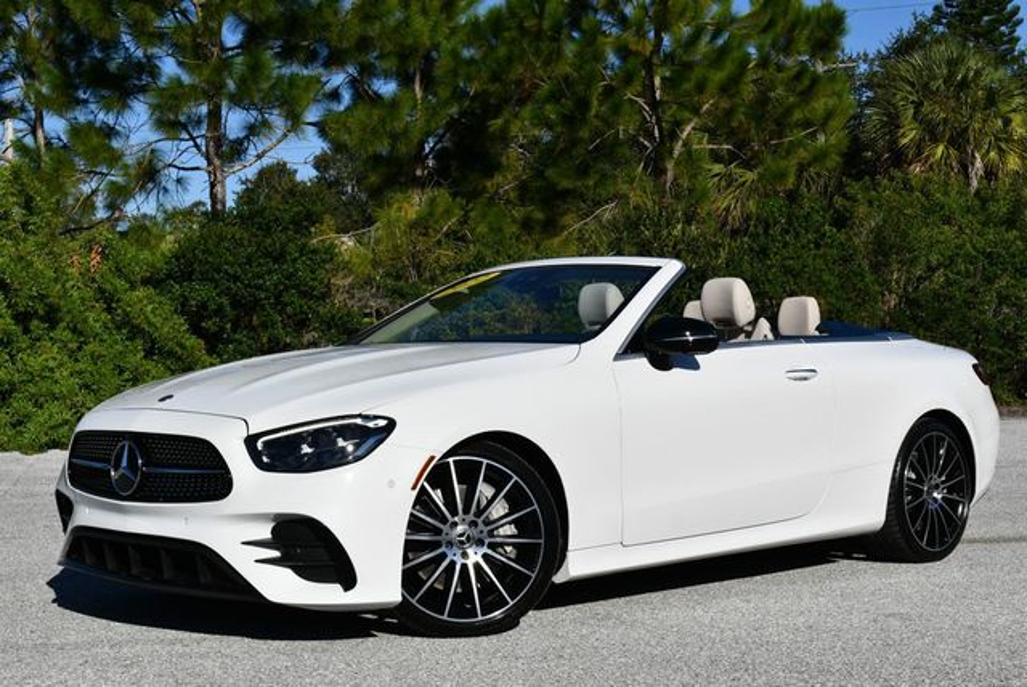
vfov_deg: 23.4
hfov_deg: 34.5
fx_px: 1656
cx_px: 514
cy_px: 344
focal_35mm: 58
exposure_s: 1/400
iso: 100
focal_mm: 29
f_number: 10
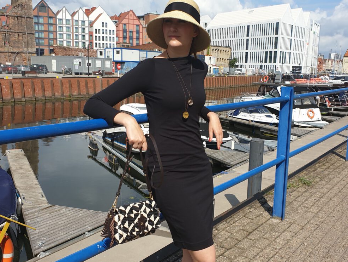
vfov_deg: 51.4
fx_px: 272
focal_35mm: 27
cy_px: 131
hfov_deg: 65.3
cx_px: 179
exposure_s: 1/1678
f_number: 2.4
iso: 50
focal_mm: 4.3
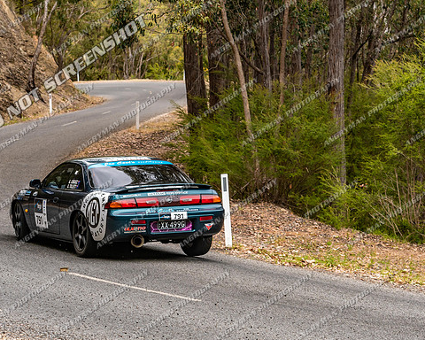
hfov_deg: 16.2
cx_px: 204
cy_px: 170
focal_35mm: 119
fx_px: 1497
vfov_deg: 13.0
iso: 250
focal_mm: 70
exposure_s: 1/1250
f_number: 4.5
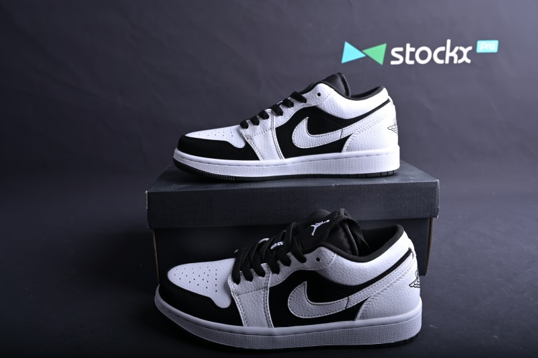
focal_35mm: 29
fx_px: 433
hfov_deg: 63.7
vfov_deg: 44.9
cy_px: 179
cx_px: 269
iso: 100
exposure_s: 1/250
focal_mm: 29
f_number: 9
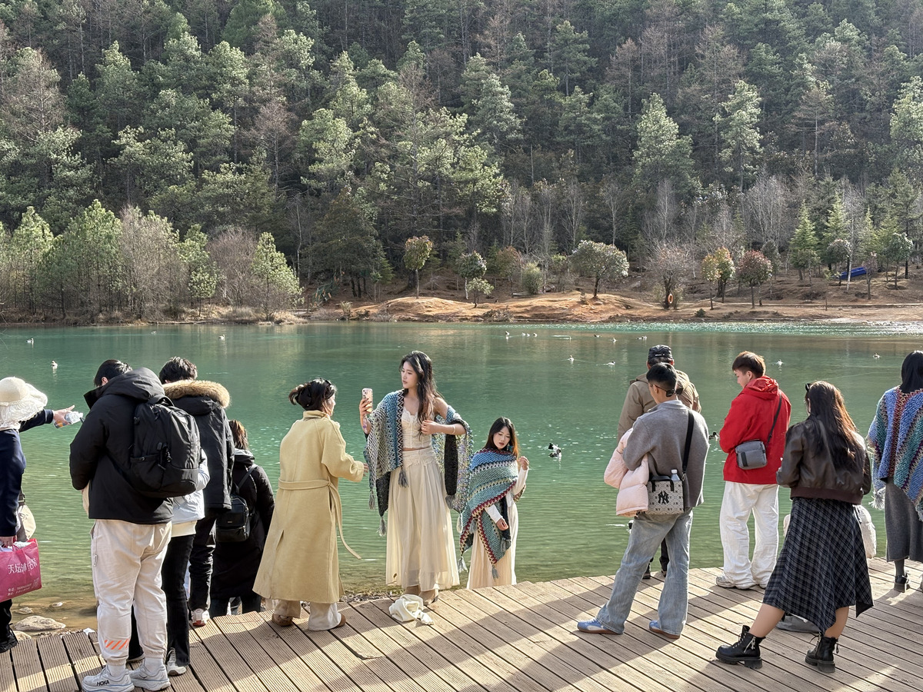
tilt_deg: -2.7
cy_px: 346
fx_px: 1387
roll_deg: +0.3
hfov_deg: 36.8
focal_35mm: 52
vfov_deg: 28.0
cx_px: 462
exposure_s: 1/469
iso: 32
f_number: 1.6
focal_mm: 5.96
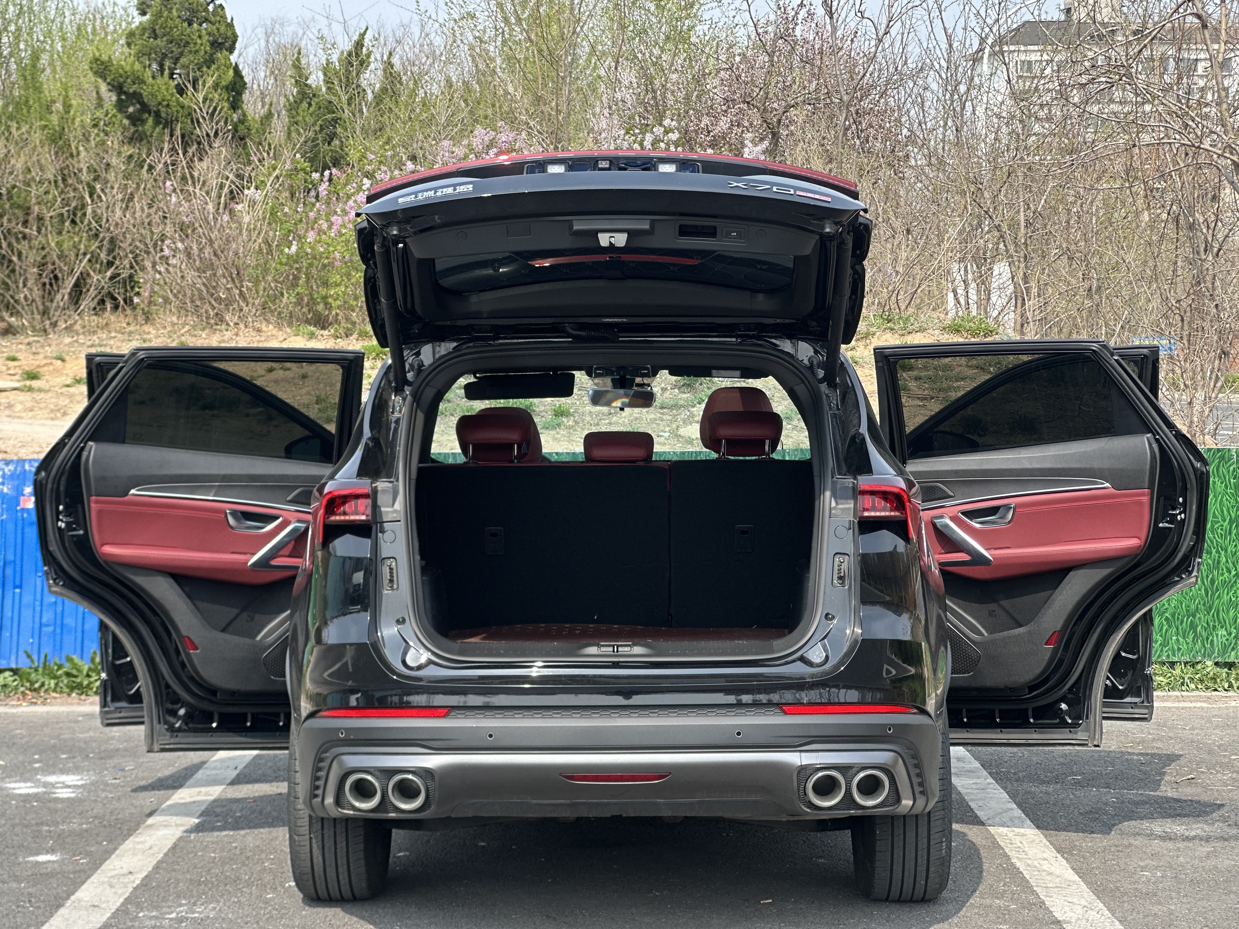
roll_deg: +0.9
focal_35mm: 77
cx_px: 620
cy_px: 464
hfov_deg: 25.3
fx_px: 2756
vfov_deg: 19.1
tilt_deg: -3.4
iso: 25
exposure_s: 1/193
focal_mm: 9
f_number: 2.8
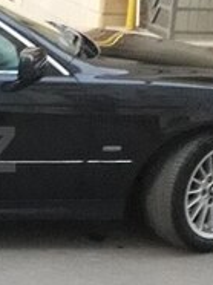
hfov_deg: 14.0
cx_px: -141
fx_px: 789
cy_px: 149
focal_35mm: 96
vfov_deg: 20.5
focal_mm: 3.6
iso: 800
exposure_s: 1/20
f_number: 1.9
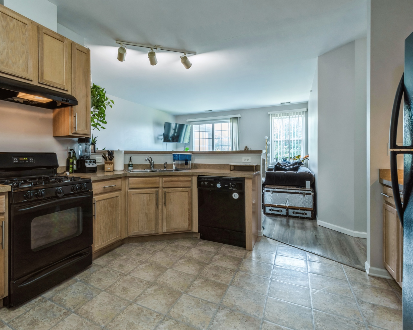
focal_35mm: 19
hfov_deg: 82.2
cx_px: 163
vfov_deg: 70.9
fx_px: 232
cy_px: 165
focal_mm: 16
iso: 200
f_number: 9.5
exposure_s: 1/4
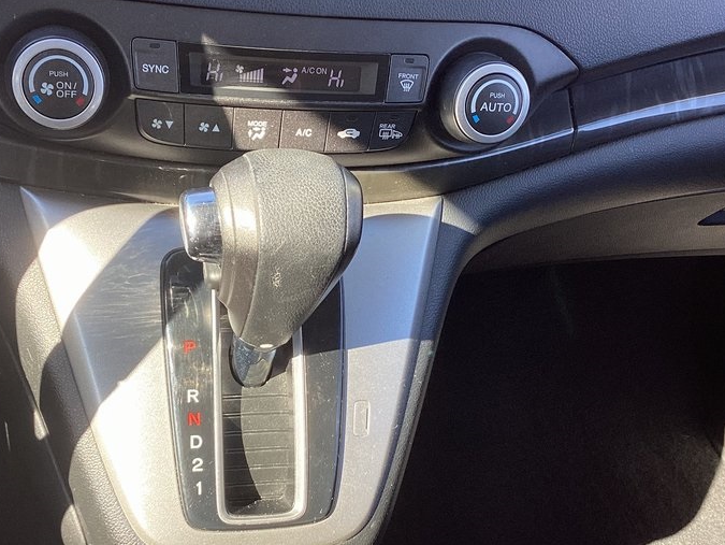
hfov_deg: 40.3
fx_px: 985
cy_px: 288
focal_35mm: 47
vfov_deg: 30.9
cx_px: 310
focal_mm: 3.3
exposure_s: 1/120
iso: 32
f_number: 2.4
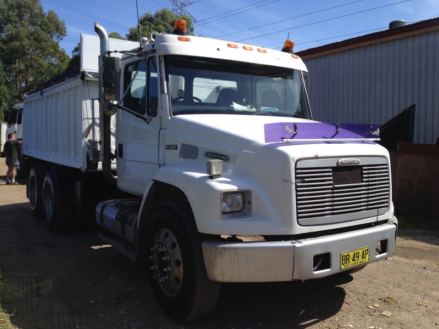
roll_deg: +1.3
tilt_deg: -4.3
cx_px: 220
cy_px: 164
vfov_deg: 40.7
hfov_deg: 52.6
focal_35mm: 35
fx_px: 444
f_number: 2.4
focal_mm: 4.28
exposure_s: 1/1623
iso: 50
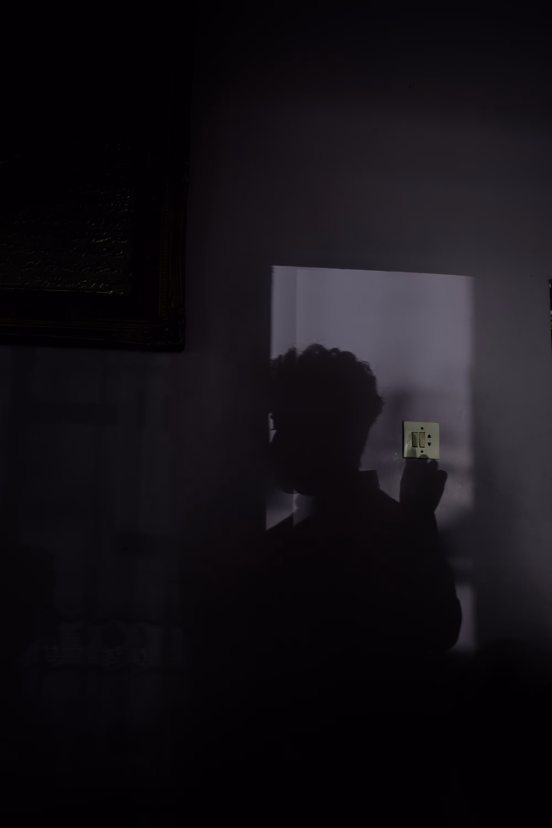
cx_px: 276
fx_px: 805
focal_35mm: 35
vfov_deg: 54.4
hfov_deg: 37.9
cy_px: 414
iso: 400
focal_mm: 23
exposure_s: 1/100
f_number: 2
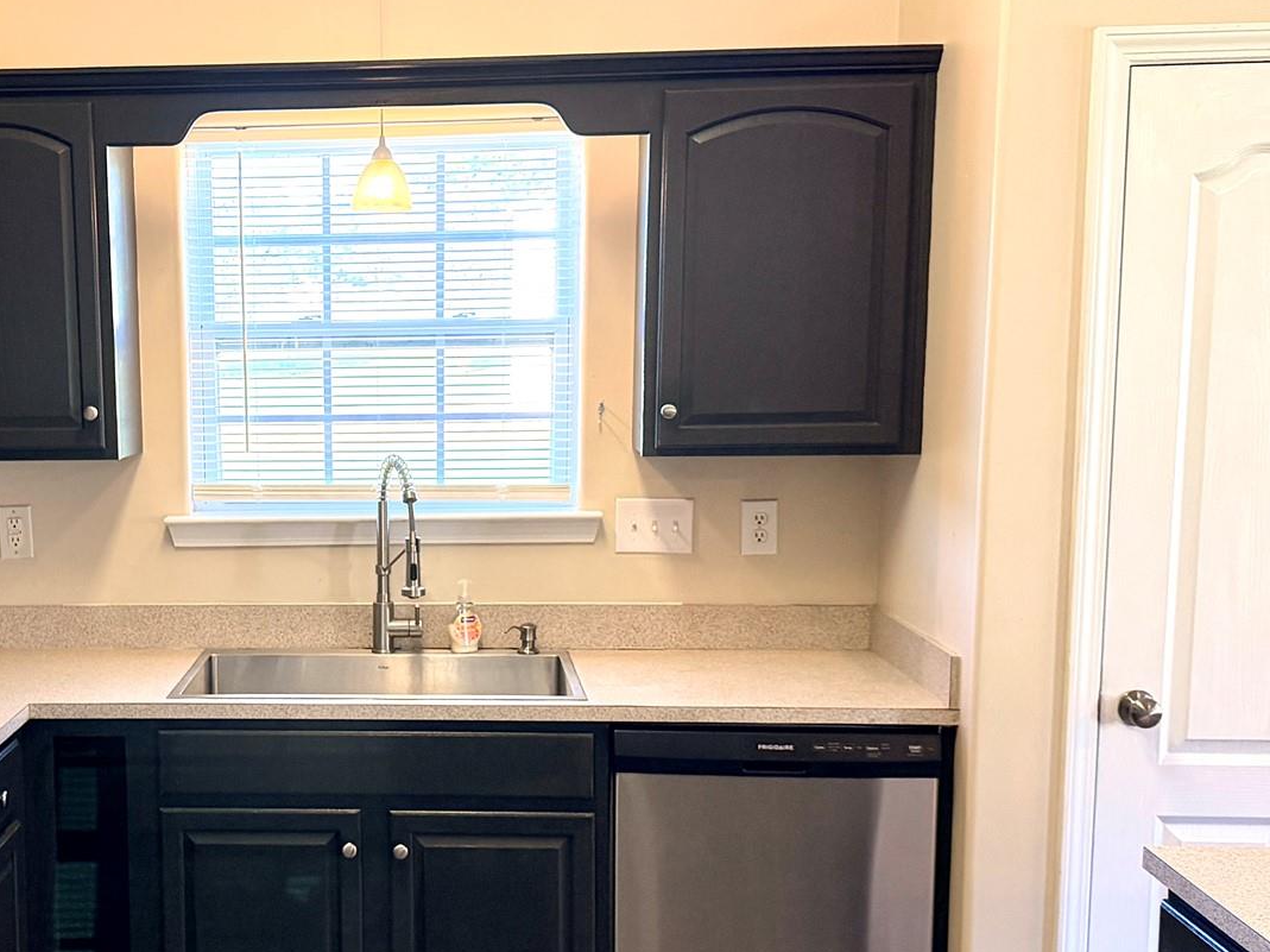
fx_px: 1687
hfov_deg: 40.0
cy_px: 576
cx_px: 301
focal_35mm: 46
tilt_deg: -9.1
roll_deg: +1.0
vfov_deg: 31.4
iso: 400
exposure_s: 1/120
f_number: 1.78
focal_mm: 6.76
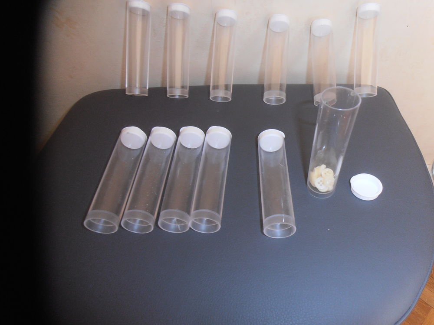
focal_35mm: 24
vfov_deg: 56.8
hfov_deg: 71.6
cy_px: 162
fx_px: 301
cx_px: 217
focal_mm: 4.2
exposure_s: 1/30
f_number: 3
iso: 125
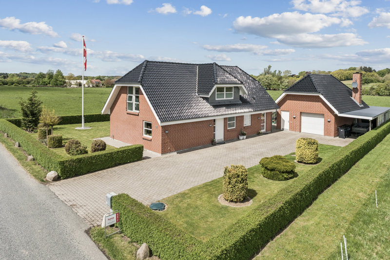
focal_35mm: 26
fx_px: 284
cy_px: 130
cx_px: 195
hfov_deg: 68.9
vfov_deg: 49.1
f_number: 8
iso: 250
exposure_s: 1/800
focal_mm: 17.5
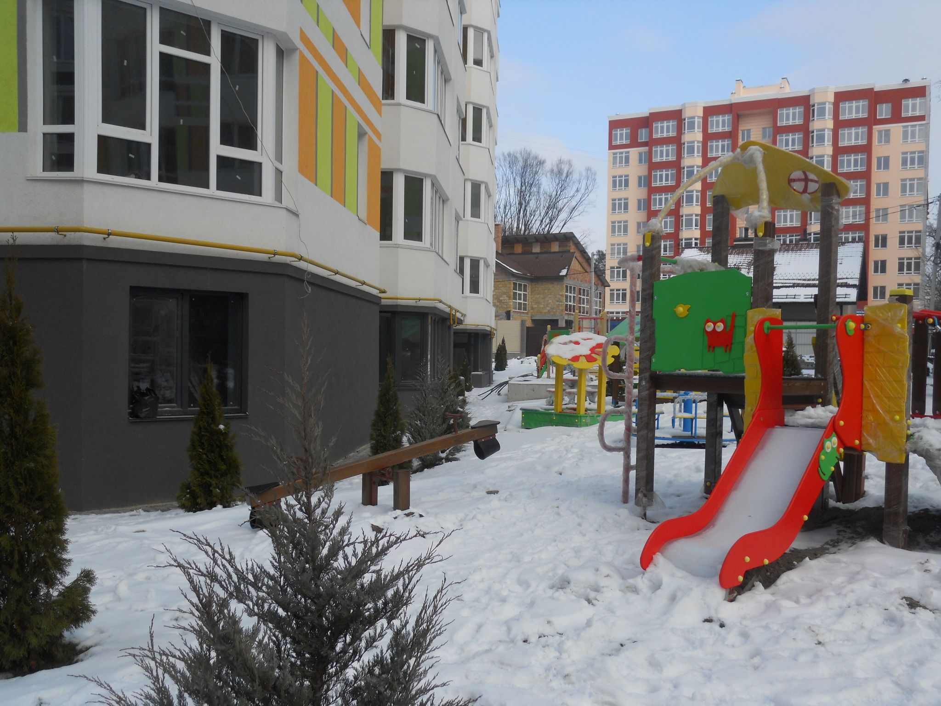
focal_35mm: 32
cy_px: 353
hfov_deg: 56.8
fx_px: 870
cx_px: 470
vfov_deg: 44.2
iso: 80
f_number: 2.8
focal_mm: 5.7
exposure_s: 1/800
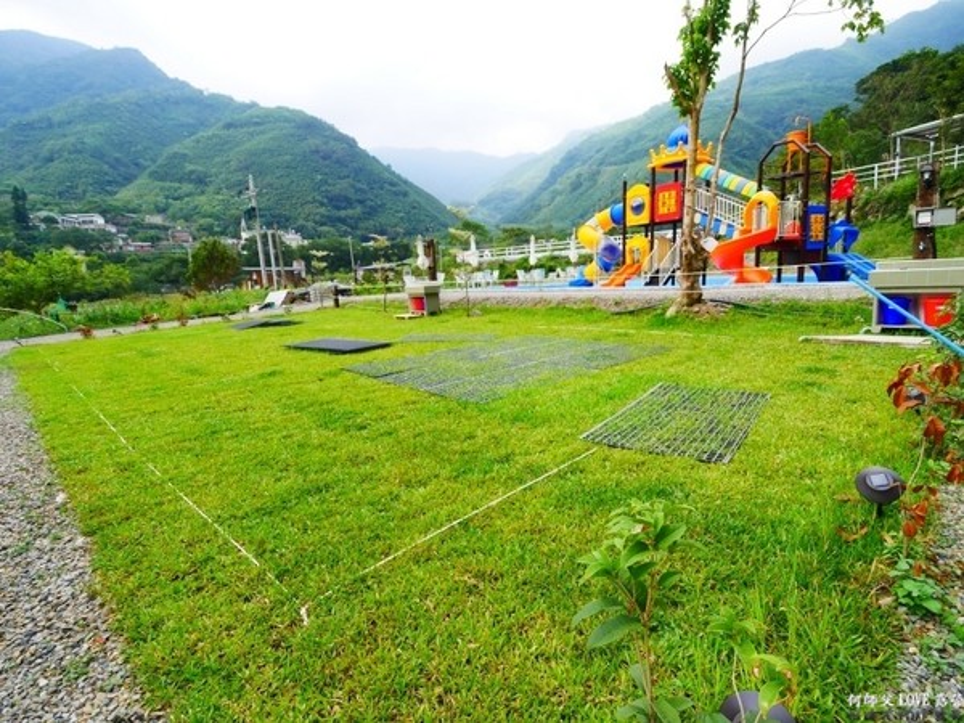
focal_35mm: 18
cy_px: 362
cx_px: 482
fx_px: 501
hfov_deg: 87.8
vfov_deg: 71.6
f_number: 4
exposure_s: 1/125
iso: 200
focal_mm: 9
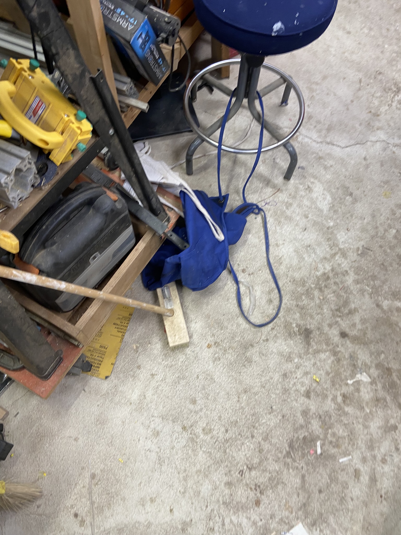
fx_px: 402
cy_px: 268
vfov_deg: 67.3
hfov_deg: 53.1
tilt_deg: -67.5
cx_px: 200
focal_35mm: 26
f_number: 1.8
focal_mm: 4.25
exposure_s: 1/60
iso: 100
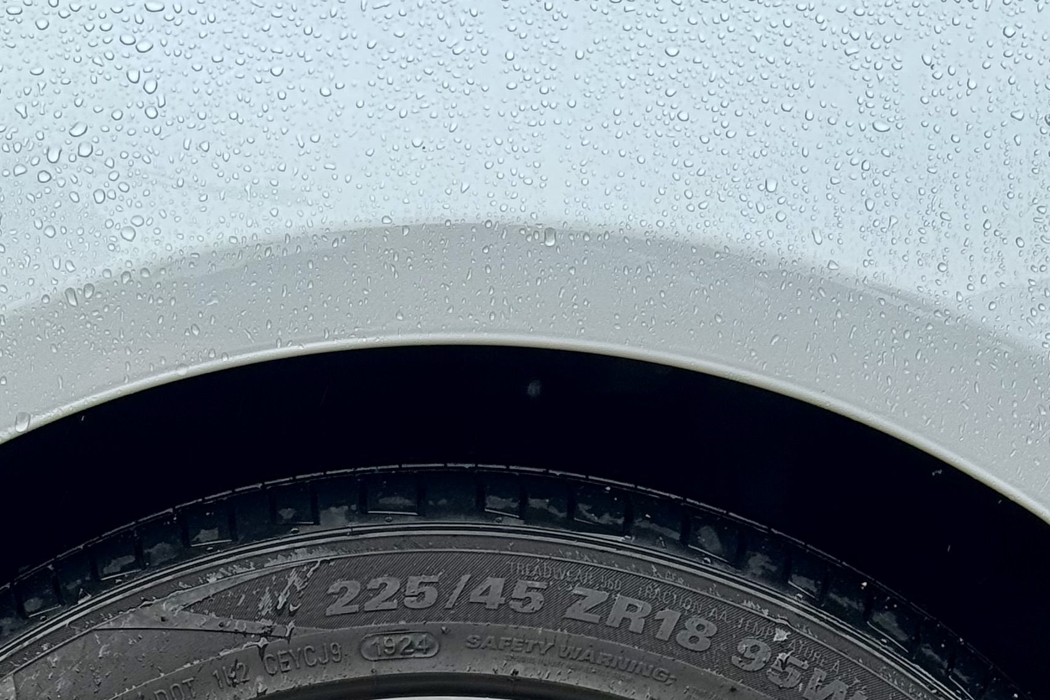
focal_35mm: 119
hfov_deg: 17.2
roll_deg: -1.9
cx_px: 446
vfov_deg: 10.9
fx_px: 3471
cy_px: 1209
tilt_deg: -19.6
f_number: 1.78
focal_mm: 6.76
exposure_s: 1/822
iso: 64
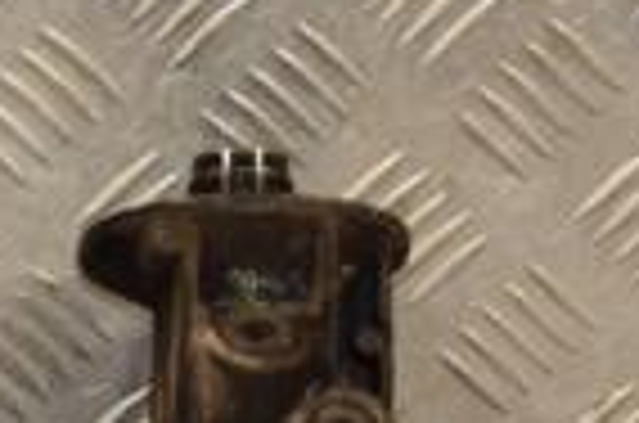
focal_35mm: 254
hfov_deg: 8.0
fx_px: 4498
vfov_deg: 5.3
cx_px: -144
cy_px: 626
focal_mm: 40
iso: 800
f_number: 4.8
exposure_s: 1/200
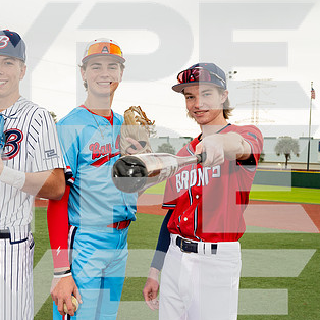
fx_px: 575
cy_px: 180
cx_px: 60
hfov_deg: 30.3
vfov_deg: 31.1
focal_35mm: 55
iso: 320
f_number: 6.3
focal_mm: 35
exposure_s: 1/250
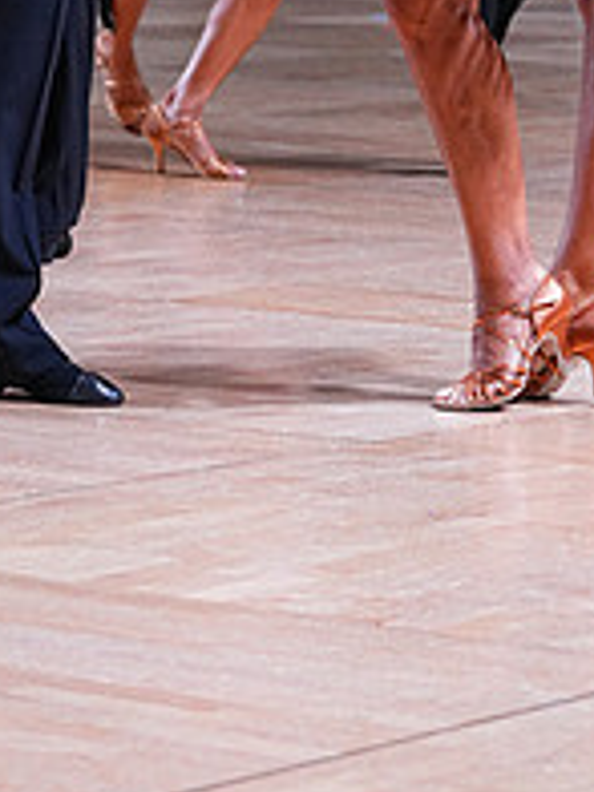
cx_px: 143
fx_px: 5285
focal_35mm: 231
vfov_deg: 8.5
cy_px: -210
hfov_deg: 6.4
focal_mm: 81
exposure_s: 1/400
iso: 1600
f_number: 4
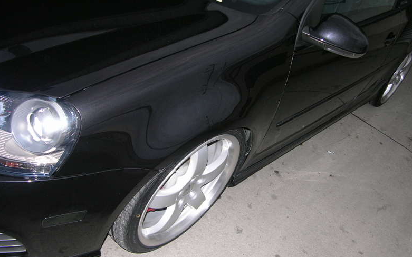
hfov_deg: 51.5
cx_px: 208
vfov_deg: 33.6
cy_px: 140
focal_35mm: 38
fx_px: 427
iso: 100
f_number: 2.8
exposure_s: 1/60.1
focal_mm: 8.9
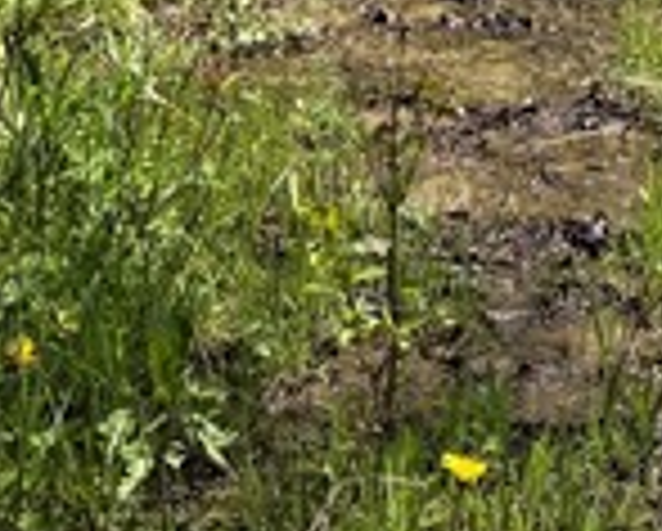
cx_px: 599
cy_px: -968
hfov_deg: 11.7
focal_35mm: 163
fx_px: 3198
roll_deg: -2.5
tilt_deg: +0.5
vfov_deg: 8.3
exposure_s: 1/3953
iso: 100
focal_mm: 6.76
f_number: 1.78
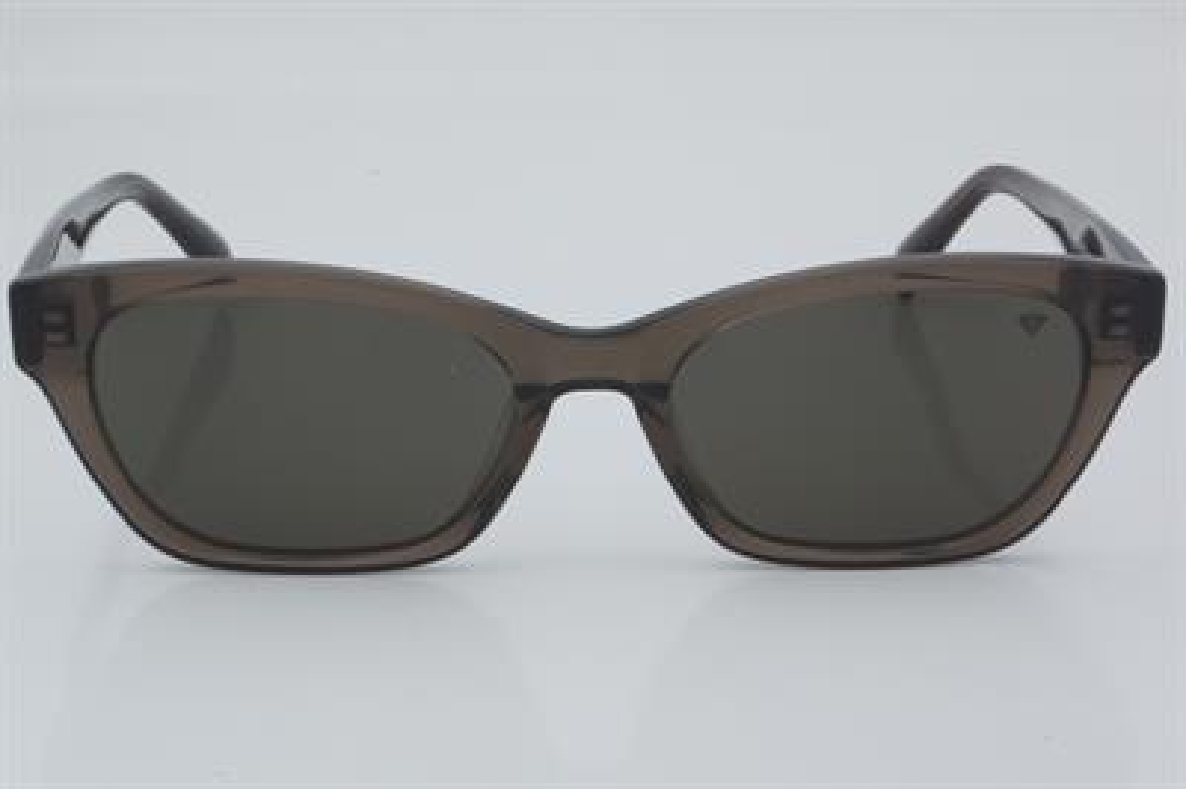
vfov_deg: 16.5
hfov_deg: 24.6
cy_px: 394
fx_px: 2716
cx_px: 593
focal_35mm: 82
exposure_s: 1/3
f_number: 32
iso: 100
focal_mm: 55
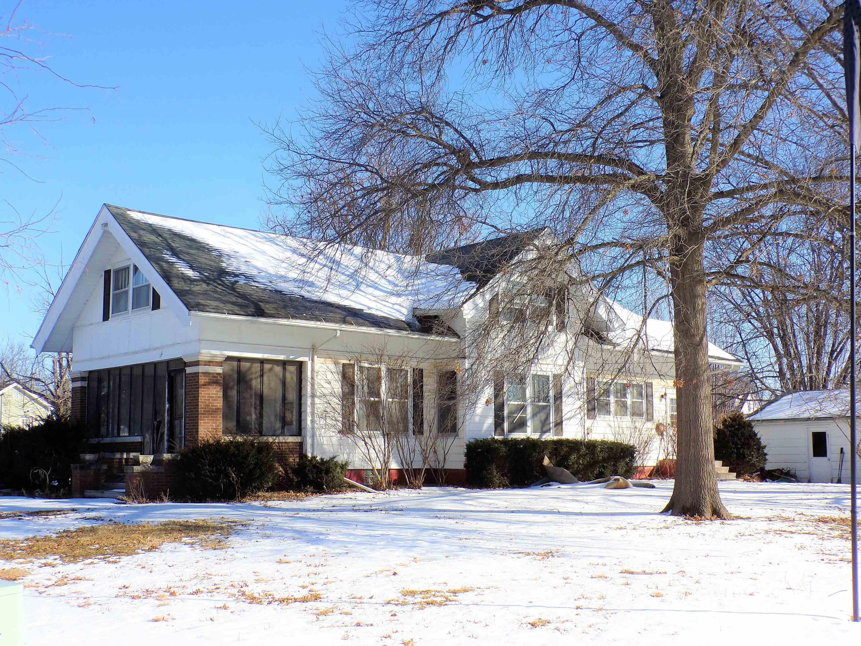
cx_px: 434
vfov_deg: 36.8
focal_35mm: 39
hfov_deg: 47.9
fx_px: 970
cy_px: 321
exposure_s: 1/480
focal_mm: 6.6
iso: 80
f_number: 4.7
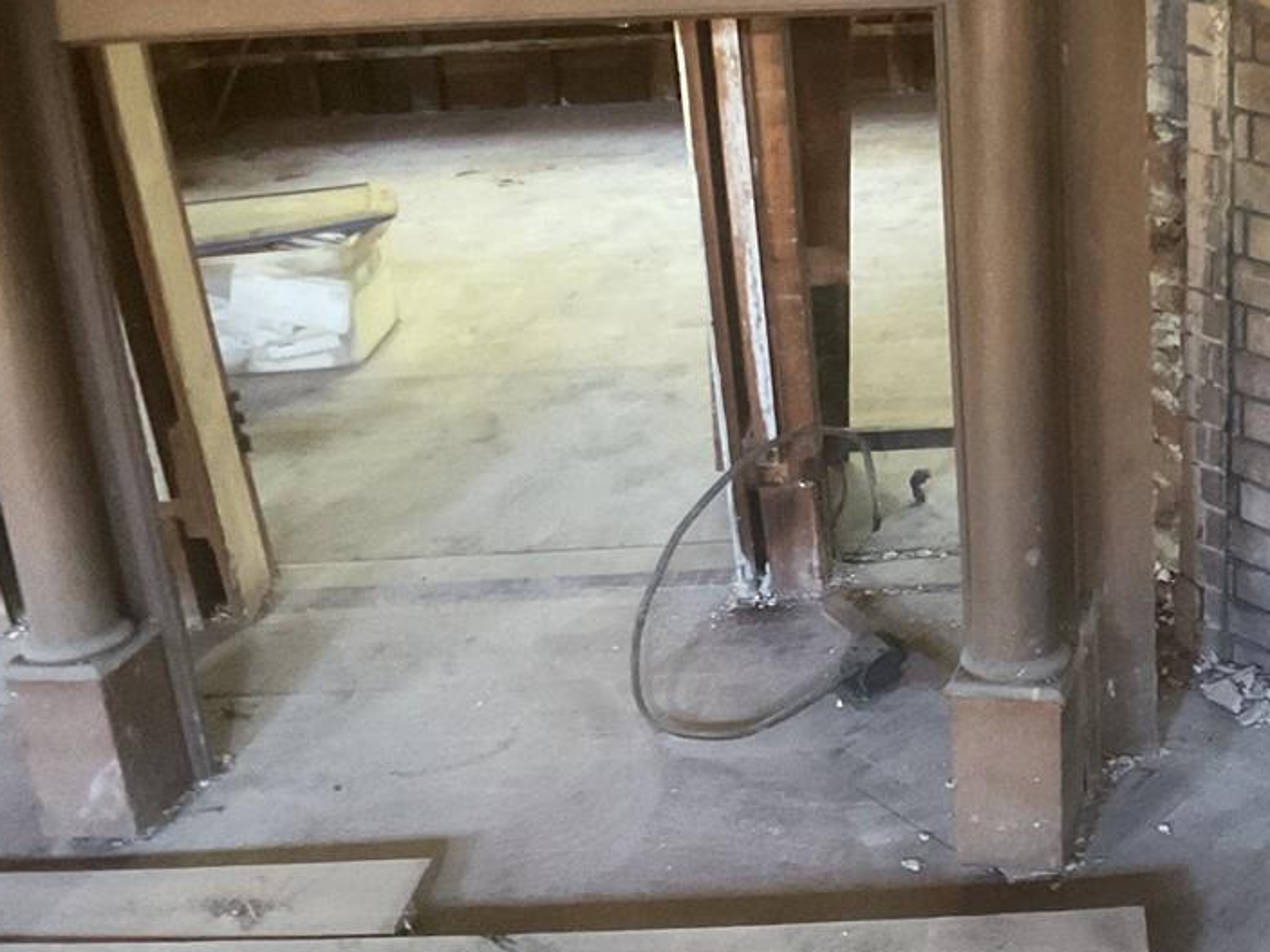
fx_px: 2421
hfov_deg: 28.6
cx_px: 1073
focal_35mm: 66
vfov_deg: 22.2
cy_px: 444
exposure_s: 1/30
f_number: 1.8
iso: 400
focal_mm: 3
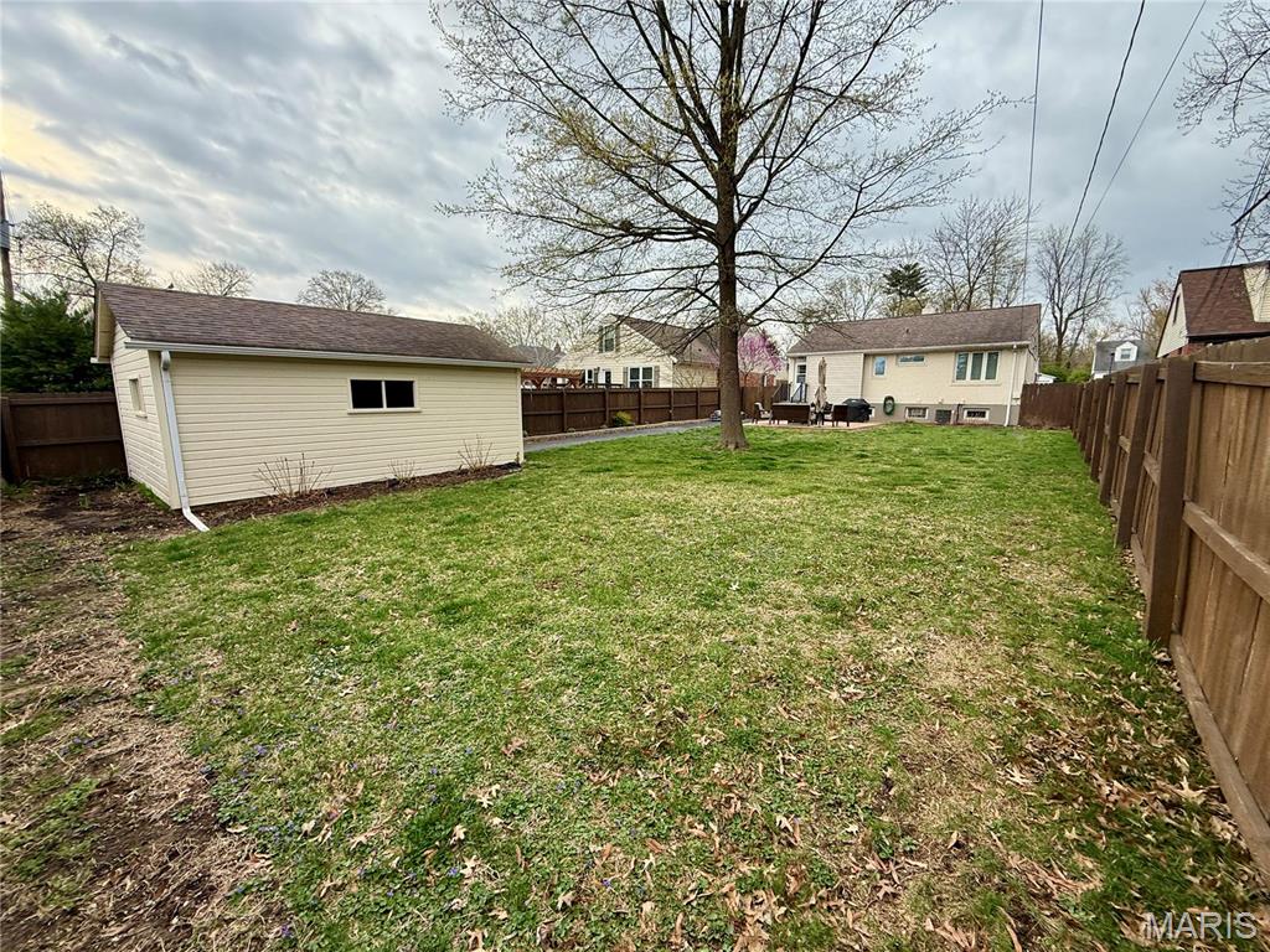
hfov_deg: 102.1
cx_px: 635
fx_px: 514
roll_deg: -1.7
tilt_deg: -7.1
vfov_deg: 85.7
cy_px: 476
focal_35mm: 14
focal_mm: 2.22
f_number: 2.2
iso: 64
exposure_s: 1/284
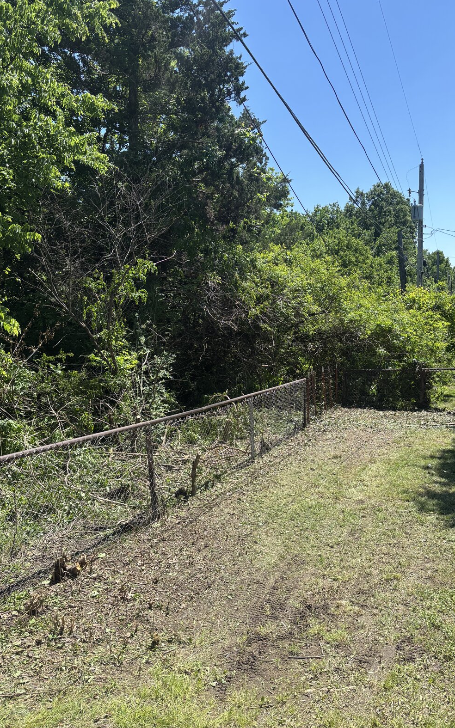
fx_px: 556
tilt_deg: -7.2
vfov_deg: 66.5
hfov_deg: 44.4
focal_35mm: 28
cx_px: 265
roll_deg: -0.2
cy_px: 365
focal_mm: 5.96
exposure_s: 1/1845
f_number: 1.6
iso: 50
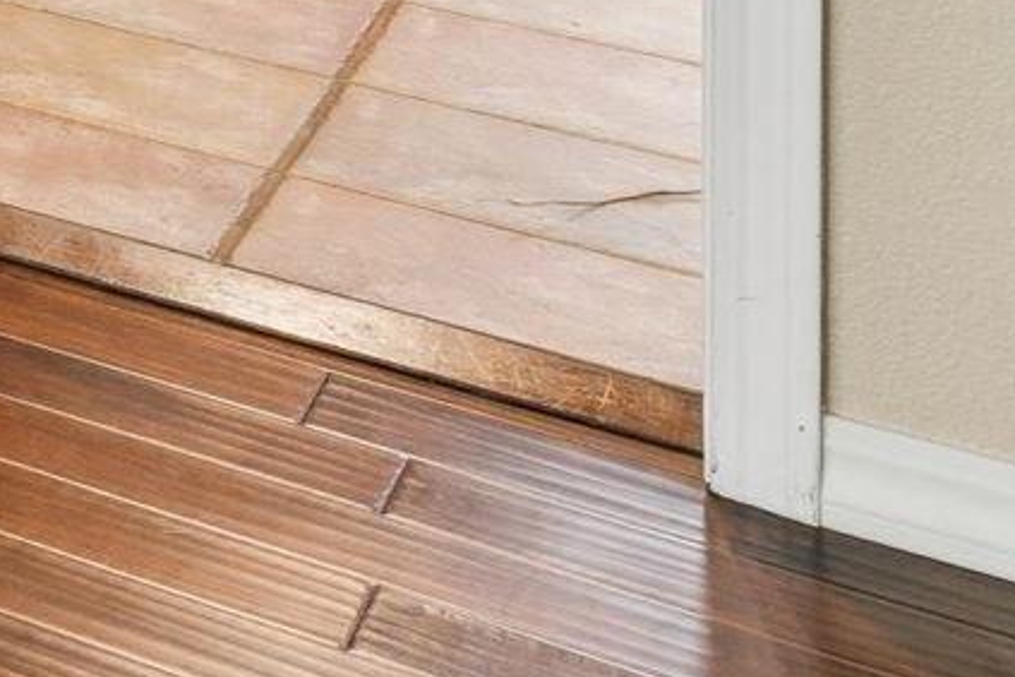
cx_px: -2428
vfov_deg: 9.7
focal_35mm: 115
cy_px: -1220
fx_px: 3237
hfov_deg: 9.9
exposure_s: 1/2.5
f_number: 13
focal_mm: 15.8
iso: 400
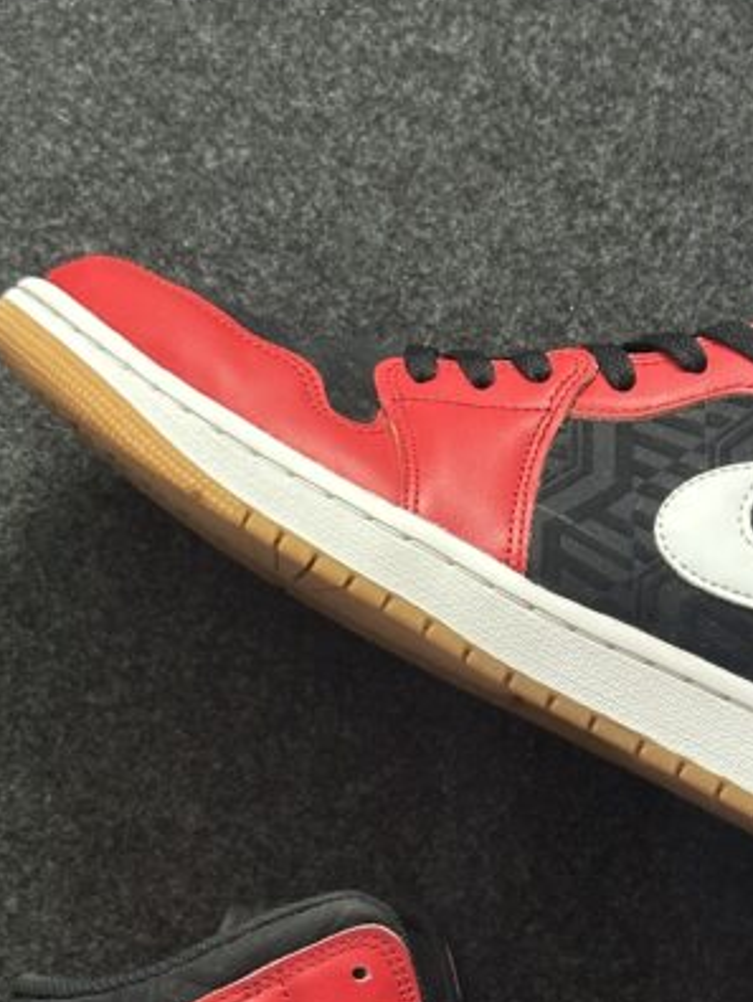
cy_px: 935
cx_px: 608
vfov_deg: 19.8
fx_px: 2809
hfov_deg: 15.2
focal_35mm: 97
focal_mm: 6.86
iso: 320
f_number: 1.78
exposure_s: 1/33
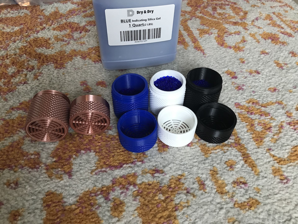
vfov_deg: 49.7
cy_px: 112
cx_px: 149
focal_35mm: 28
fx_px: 241
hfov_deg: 63.4
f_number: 1.8
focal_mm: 3.99
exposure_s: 1/24
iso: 40
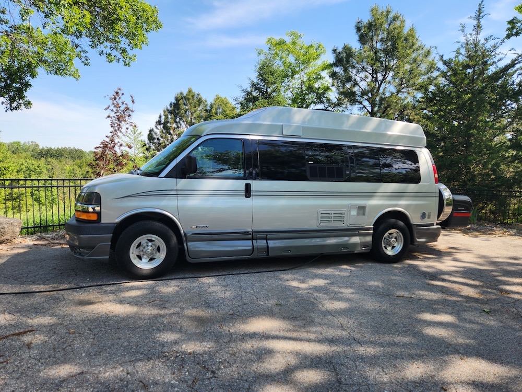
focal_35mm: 23
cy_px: 196
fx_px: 347
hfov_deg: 73.9
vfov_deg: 58.9
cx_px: 261
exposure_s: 1/829
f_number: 1.8
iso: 20
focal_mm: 5.4
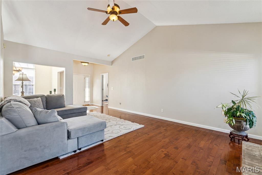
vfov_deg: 73.4
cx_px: 131
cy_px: 88
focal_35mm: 16
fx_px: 117
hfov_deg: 96.4
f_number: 13
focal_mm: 16.1
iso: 100
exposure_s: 1/4
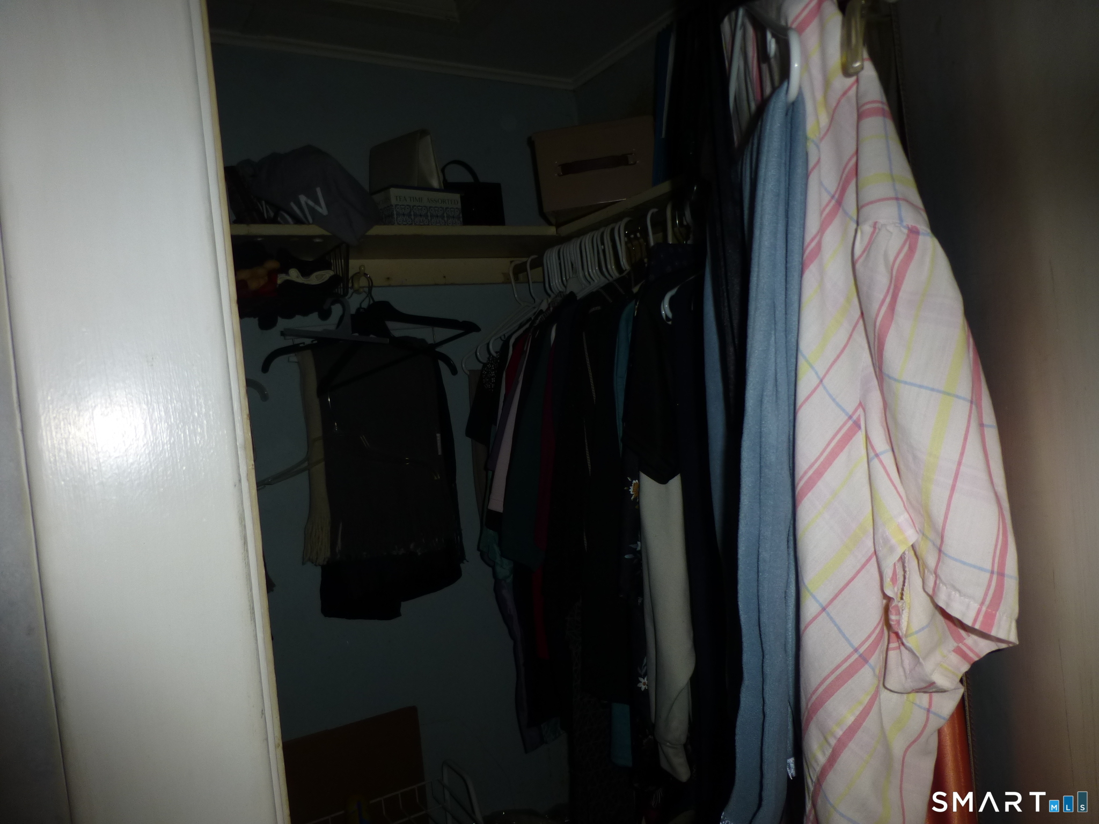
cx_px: 550
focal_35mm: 24
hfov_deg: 71.6
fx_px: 762
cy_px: 412
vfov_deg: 56.8
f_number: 3.3
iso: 100
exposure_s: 1/60
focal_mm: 4.3
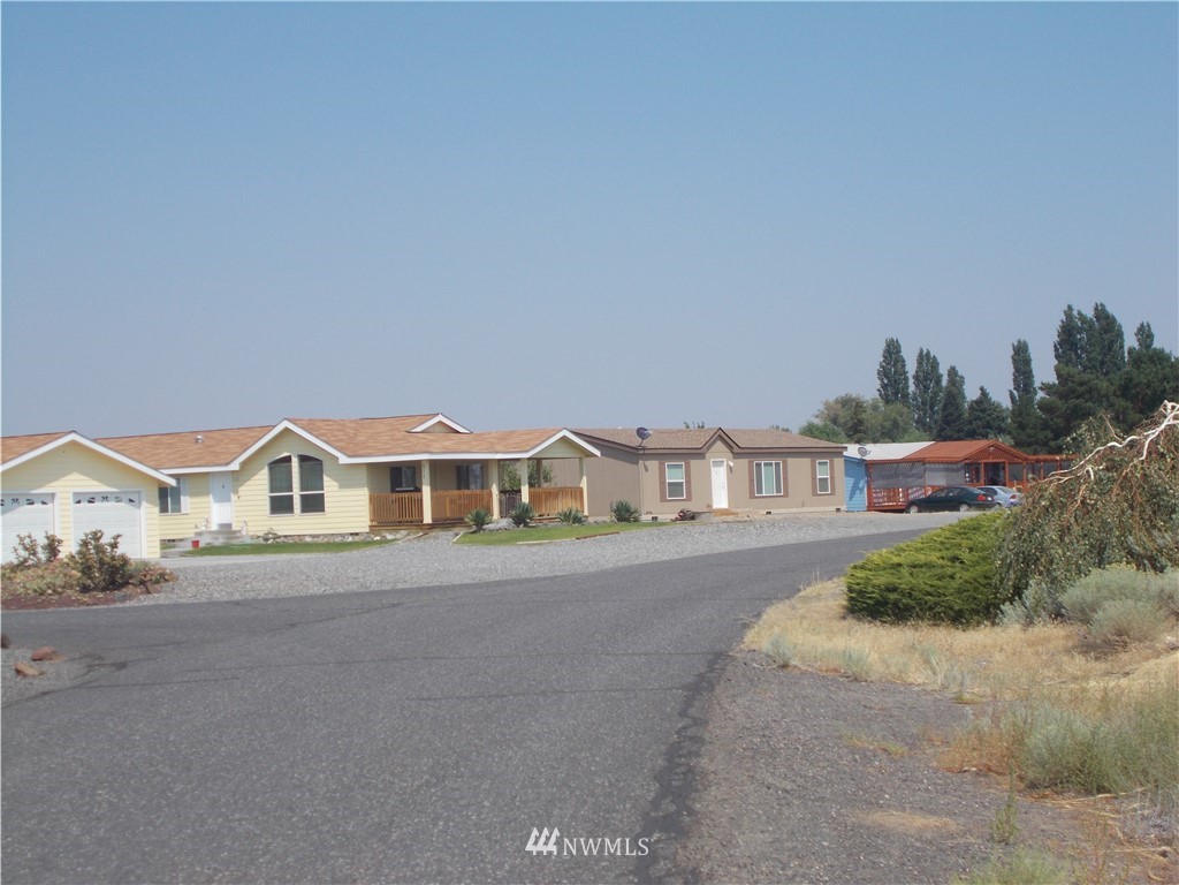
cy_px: 442
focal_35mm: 58
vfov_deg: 25.2
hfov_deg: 33.2
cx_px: 590
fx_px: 1975
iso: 80
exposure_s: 1/100
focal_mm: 10.3
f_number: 12.3
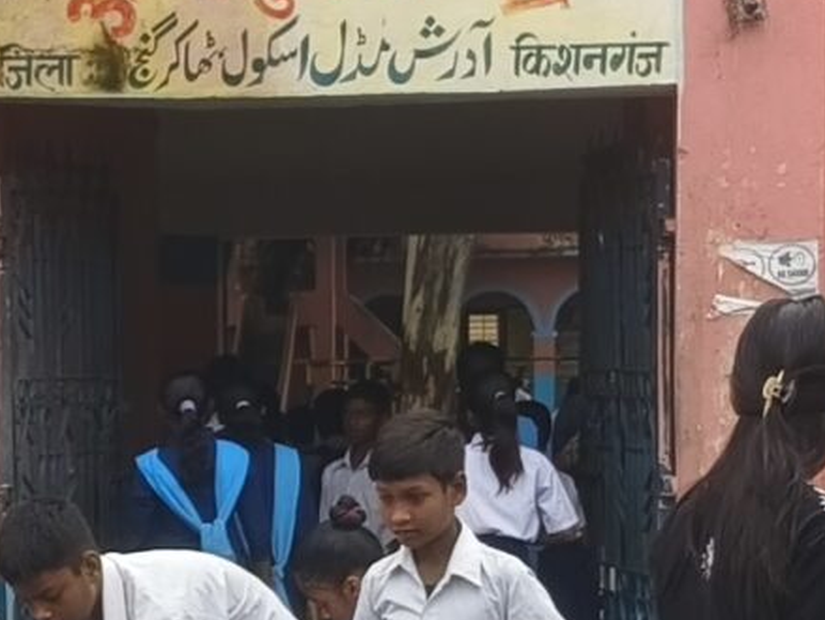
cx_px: 154
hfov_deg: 14.6
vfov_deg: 11.0
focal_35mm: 134
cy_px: 635
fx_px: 3196
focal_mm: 5.5
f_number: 1.75
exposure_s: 1/562
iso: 72
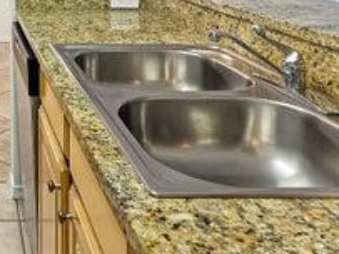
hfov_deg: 37.0
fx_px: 401
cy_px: -30
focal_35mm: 41
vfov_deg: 31.0
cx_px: -50
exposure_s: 1/60
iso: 125
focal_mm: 2.2
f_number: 2.2
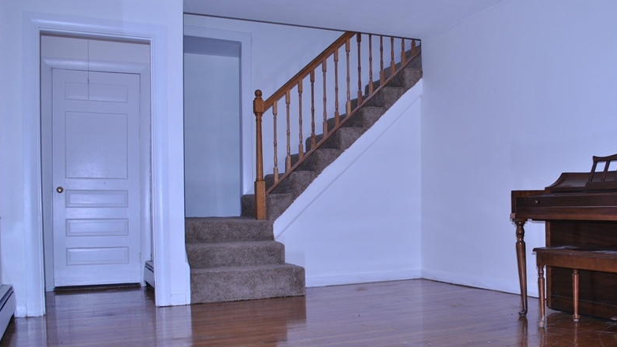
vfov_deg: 31.8
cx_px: 399
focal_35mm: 37
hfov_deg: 53.2
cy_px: 219
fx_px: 605
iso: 100
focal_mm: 18
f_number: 3.5
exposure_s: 1/100
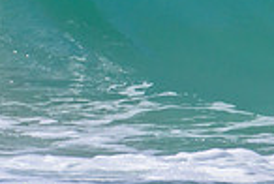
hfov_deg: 0.6
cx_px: -166
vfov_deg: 0.4
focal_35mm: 3624
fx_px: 27639
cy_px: -130
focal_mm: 800
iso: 900
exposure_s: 1/2000
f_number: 11
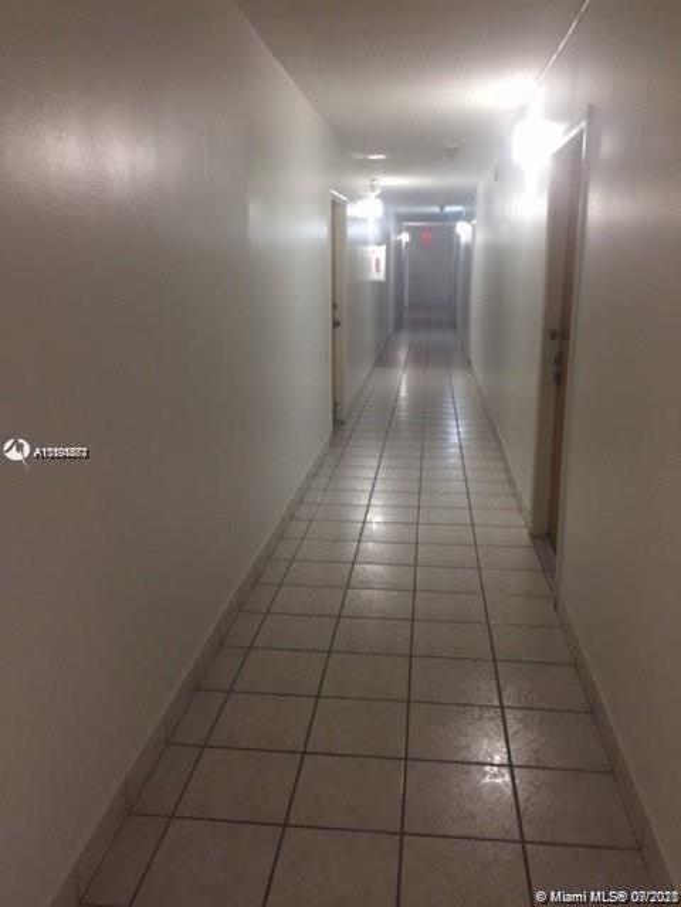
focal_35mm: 29
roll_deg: -0.5
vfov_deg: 61.7
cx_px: 340
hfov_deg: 48.2
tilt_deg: -15.8
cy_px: 454
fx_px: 761
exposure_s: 1/30
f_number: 2.2
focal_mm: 4.15
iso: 200
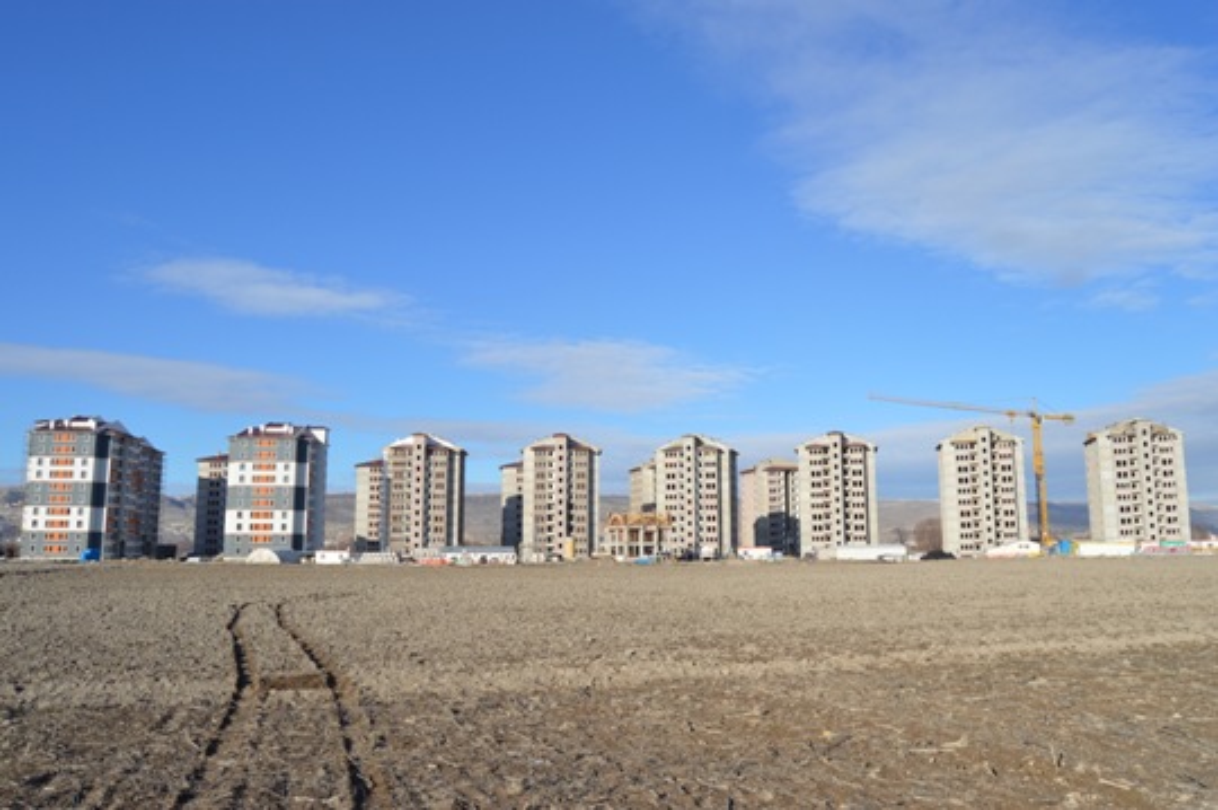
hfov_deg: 67.4
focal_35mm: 27
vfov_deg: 47.8
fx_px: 913
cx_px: 609
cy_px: 405
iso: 100
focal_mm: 18
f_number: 9
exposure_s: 1/320
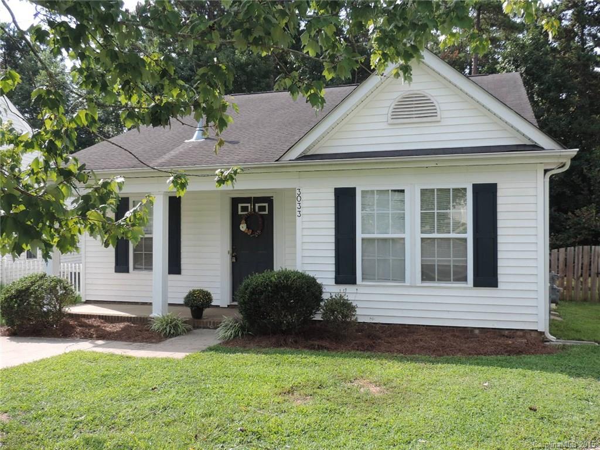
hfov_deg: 55.4
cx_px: 300
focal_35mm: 33
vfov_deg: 42.9
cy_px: 225
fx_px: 572
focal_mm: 5.8
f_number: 3.2
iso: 80
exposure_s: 1/320
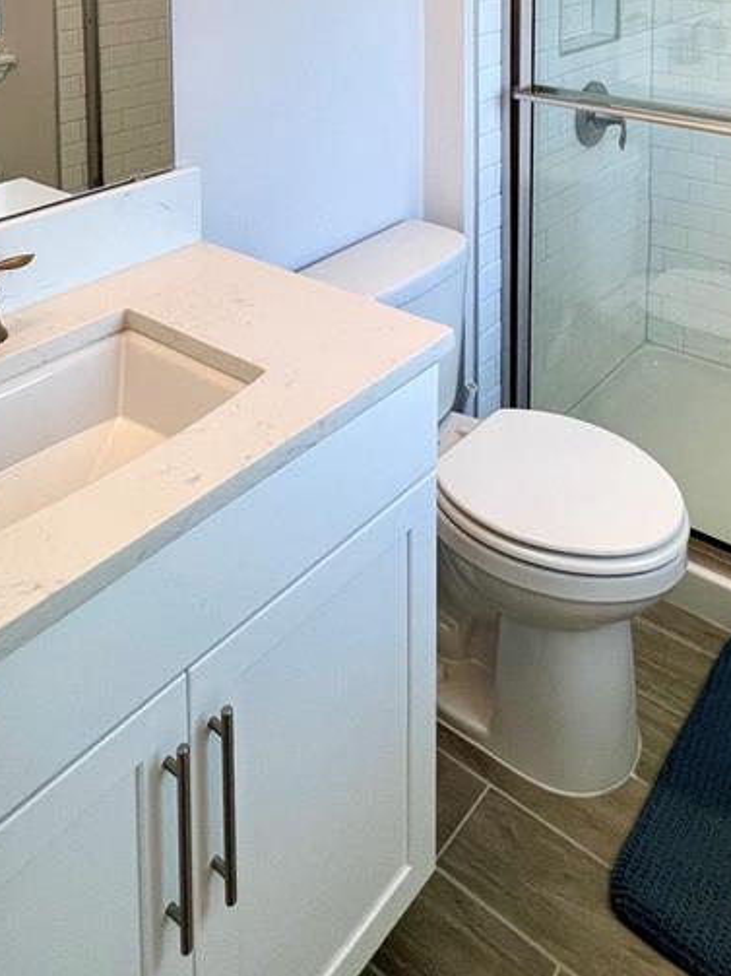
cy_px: -33
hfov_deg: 44.9
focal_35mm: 31
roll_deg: -0.3
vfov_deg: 46.9
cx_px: 475
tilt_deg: -5.0
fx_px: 873
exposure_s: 1/120
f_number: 1.8
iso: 100
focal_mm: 1.57
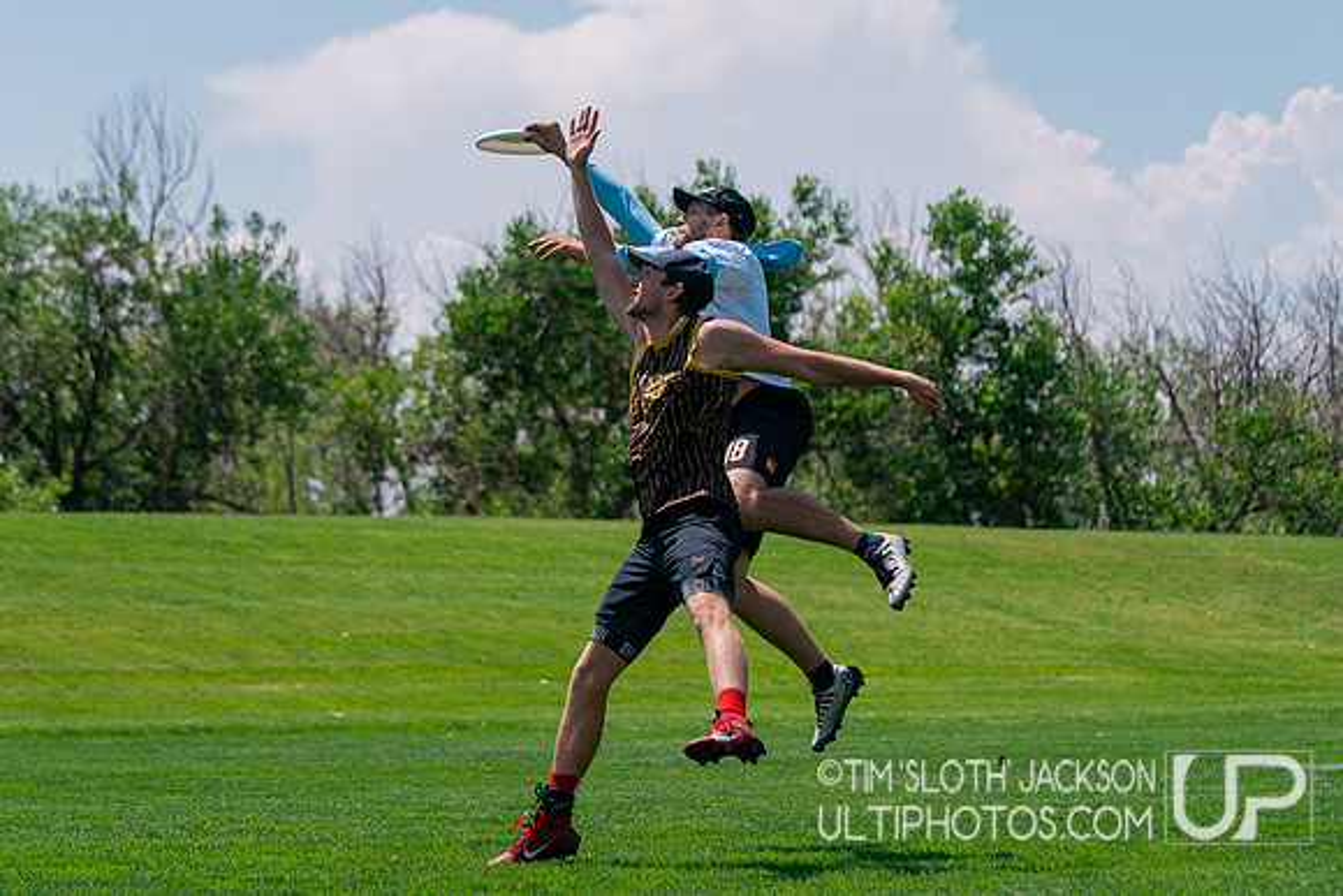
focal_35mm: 122
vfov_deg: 11.2
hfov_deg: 16.7
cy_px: 370
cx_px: 685
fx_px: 4564
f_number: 4
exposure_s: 1/8000
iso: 640
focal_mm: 95
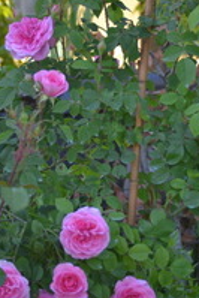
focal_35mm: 166
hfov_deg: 8.3
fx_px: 1374
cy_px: 100
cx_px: 120
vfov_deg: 12.4
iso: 100
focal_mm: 55
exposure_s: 1/125
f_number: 4
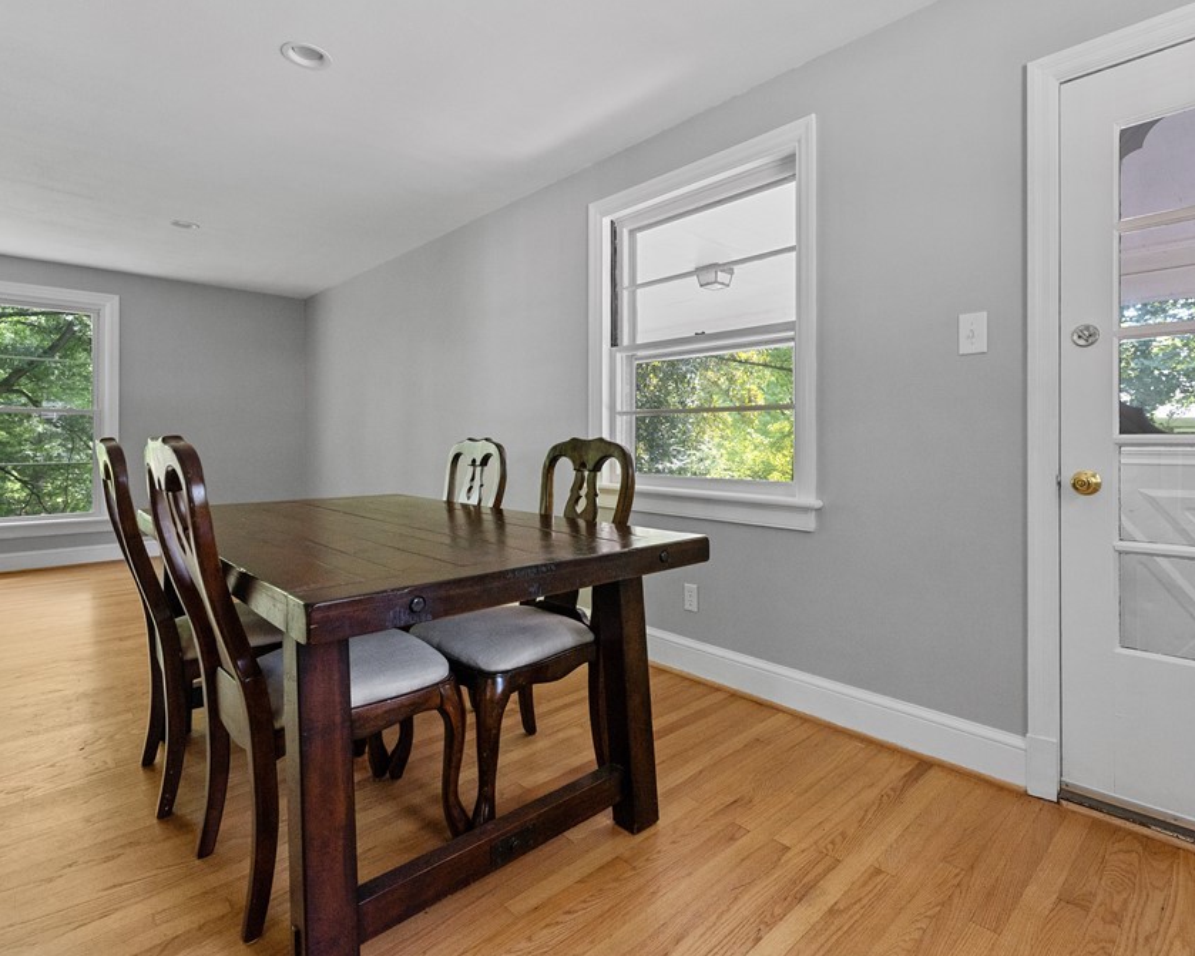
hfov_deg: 89.5
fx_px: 601
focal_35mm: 17
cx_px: 635
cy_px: 457
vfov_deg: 76.9
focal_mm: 14
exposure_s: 1/50
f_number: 7.1
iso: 1600
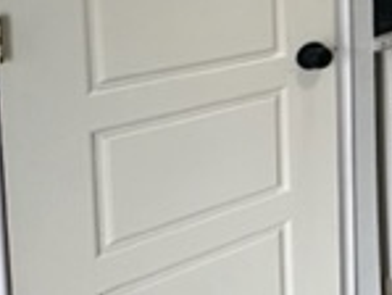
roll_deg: -1.9
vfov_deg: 22.3
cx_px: 789
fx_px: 680
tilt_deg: -5.5
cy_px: -71
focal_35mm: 60
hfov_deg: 19.0
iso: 160
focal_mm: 2.22
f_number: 2.2
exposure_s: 1/99
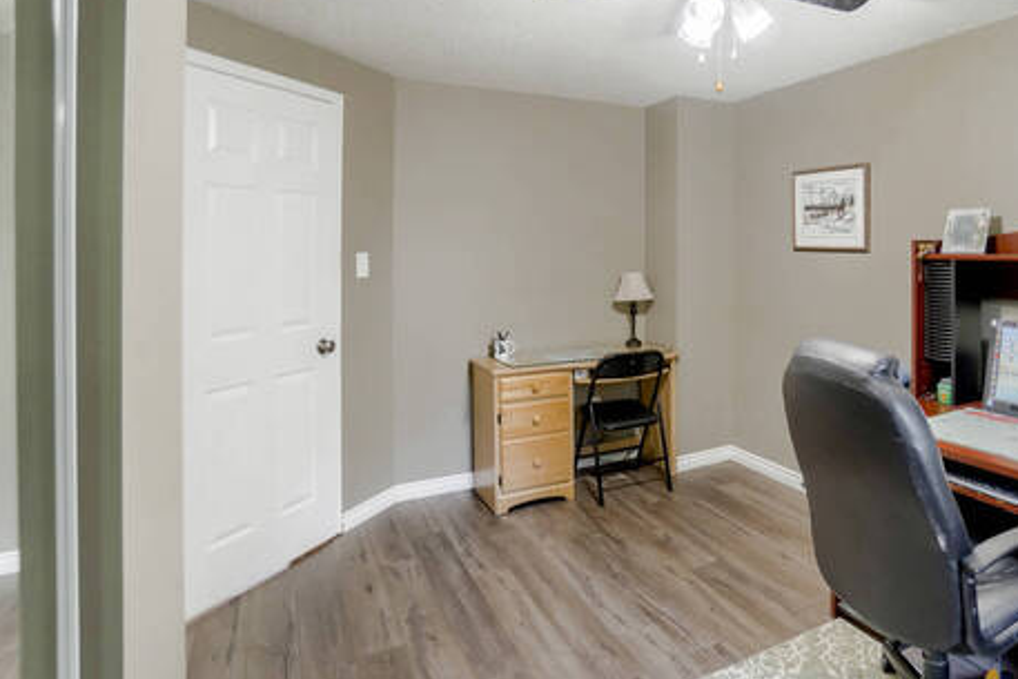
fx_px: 594
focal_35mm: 21
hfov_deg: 78.7
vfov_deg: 59.2
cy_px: 282
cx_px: 675
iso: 250
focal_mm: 10
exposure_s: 1
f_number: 4
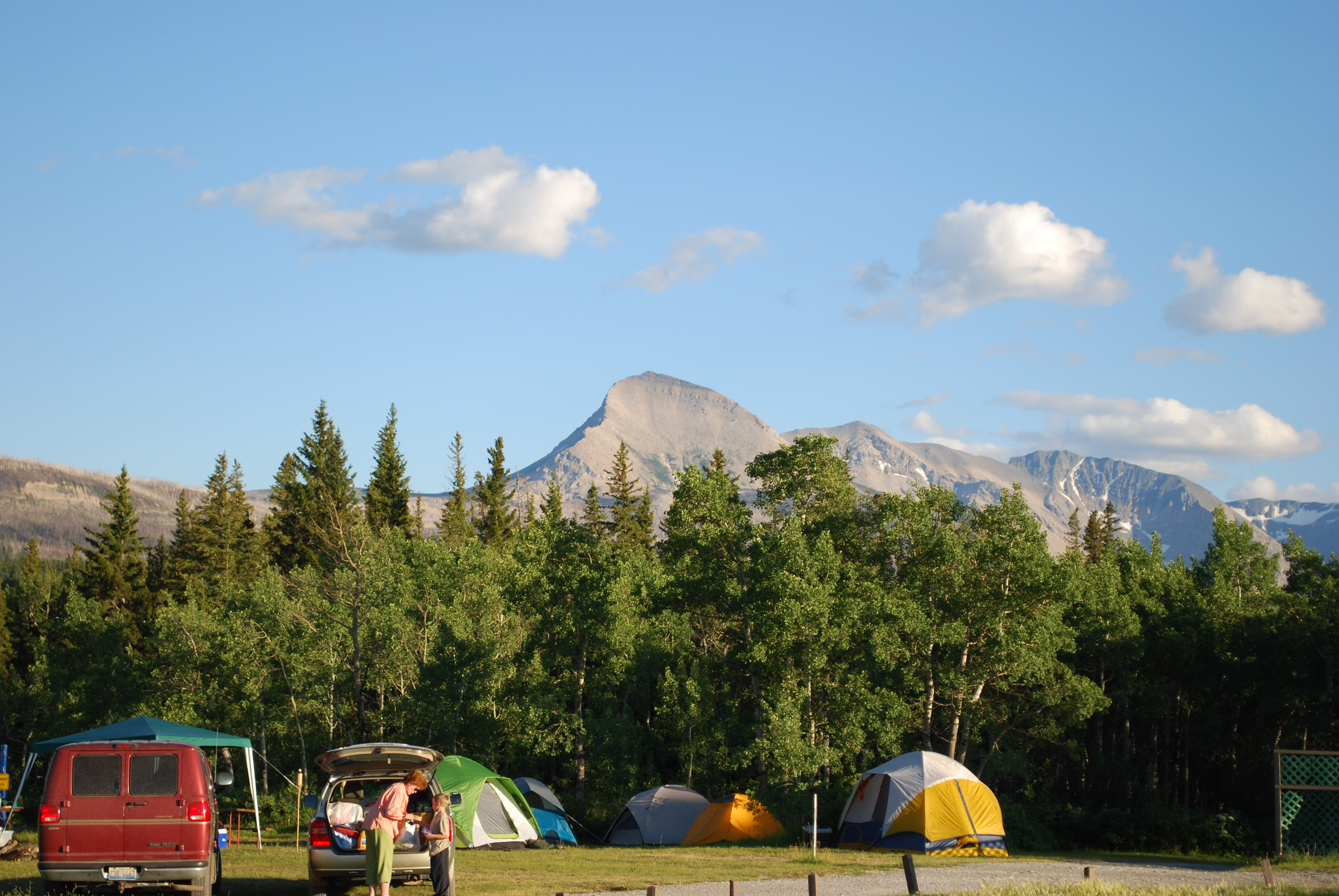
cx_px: 670
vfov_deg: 17.5
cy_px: 448
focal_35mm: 78
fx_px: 2905
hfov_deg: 26.0
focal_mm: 52
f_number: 5.6
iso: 100
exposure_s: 1/200
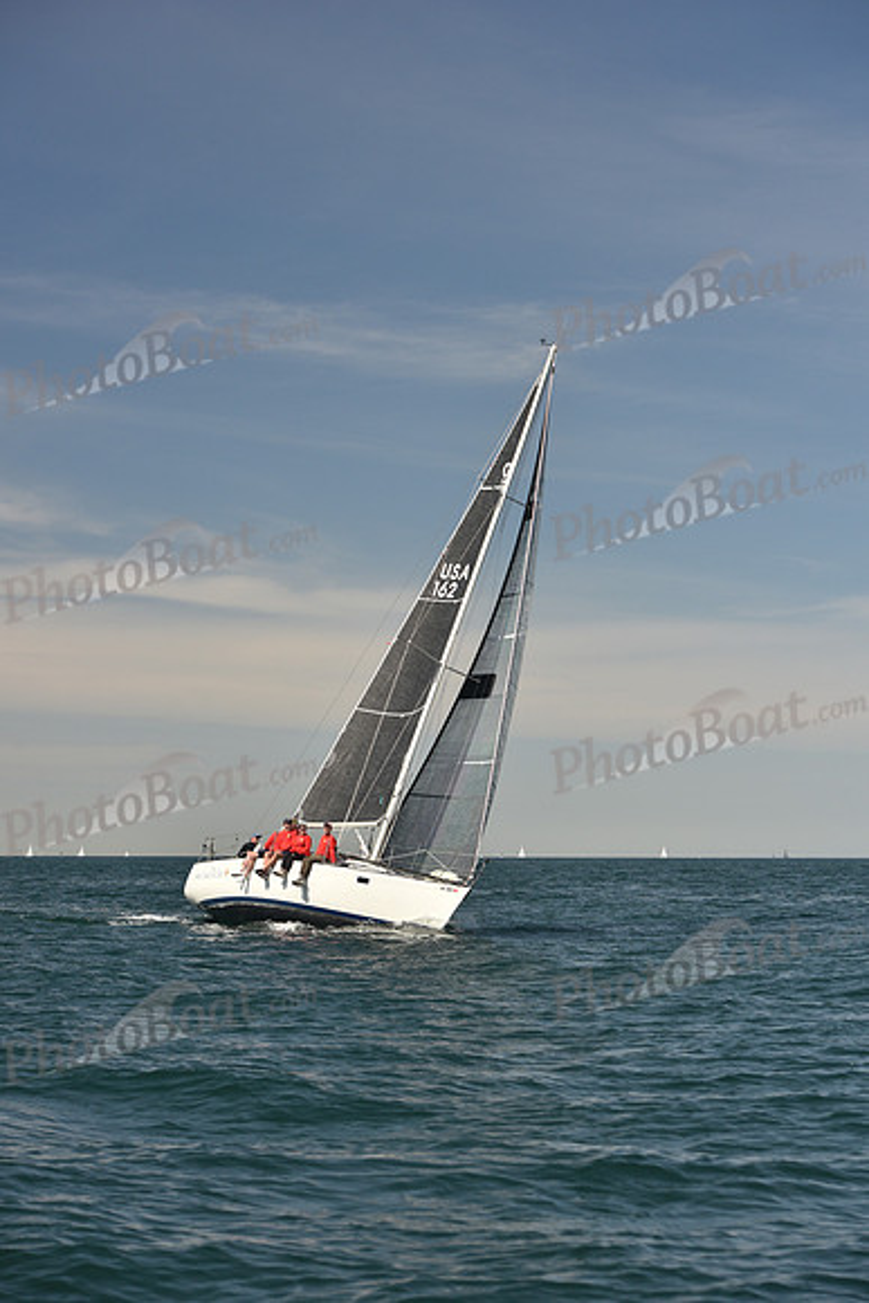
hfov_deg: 17.1
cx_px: 434
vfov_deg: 25.4
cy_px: 652
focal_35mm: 80
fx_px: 2895
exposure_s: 1/640
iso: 250
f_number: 5.6
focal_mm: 80
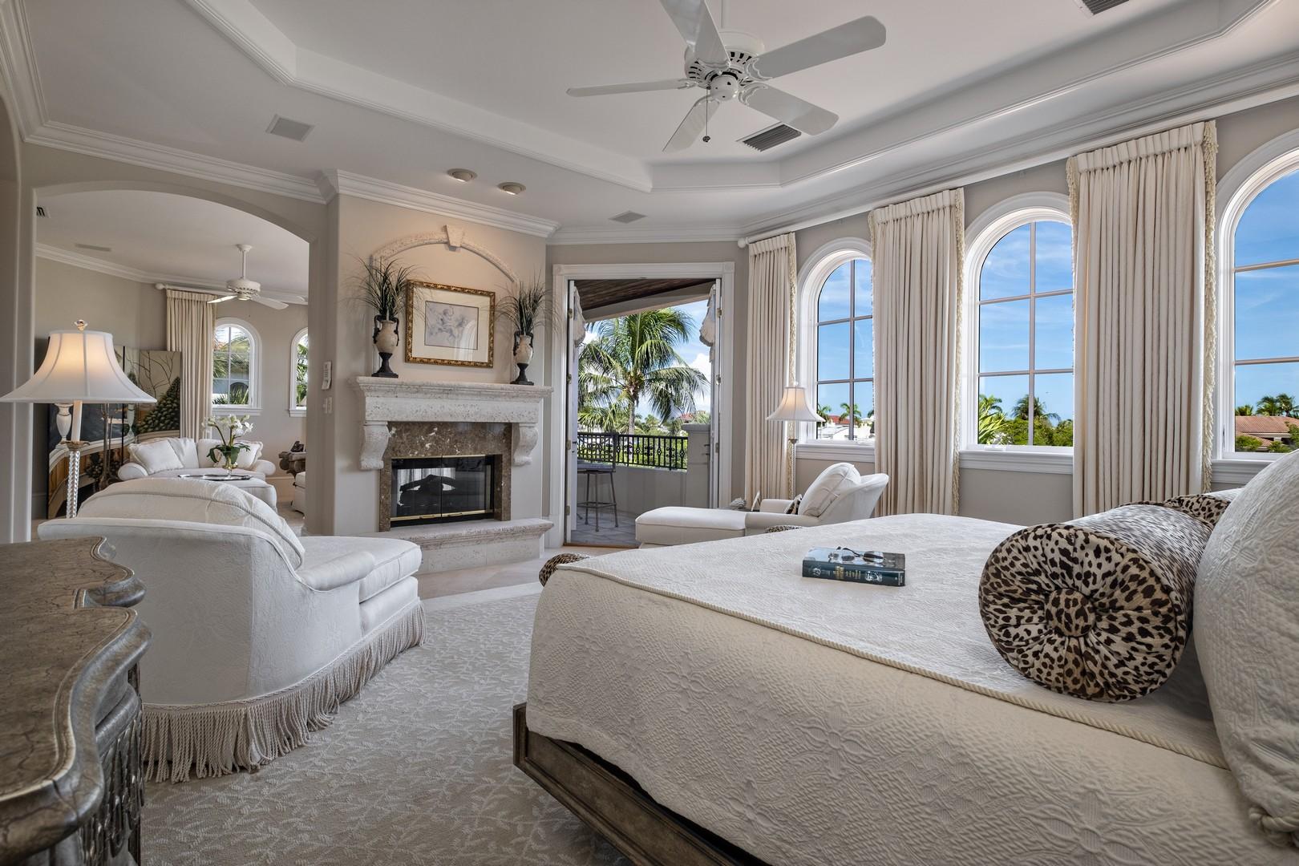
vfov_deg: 70.4
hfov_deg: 93.3
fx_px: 613
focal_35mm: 17
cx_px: 650
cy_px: 433
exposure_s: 1/250
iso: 200
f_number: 8
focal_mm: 11.5
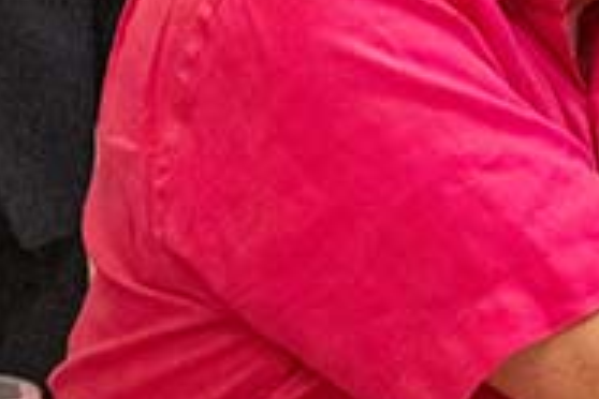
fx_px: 5490
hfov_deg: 6.2
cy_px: -335
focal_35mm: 330
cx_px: 973
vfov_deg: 4.1
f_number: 6.3
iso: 11400
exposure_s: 1/200
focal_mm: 64
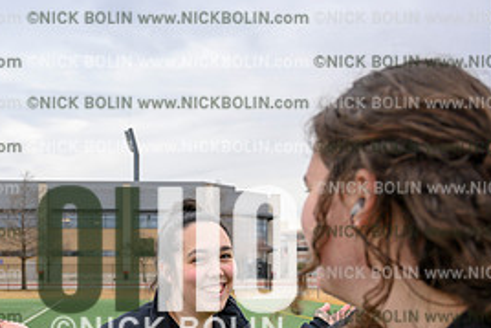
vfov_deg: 25.5
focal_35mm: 52
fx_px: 710
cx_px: 167
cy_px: 274
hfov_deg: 37.8
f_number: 4
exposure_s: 1/500
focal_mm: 24
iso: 200
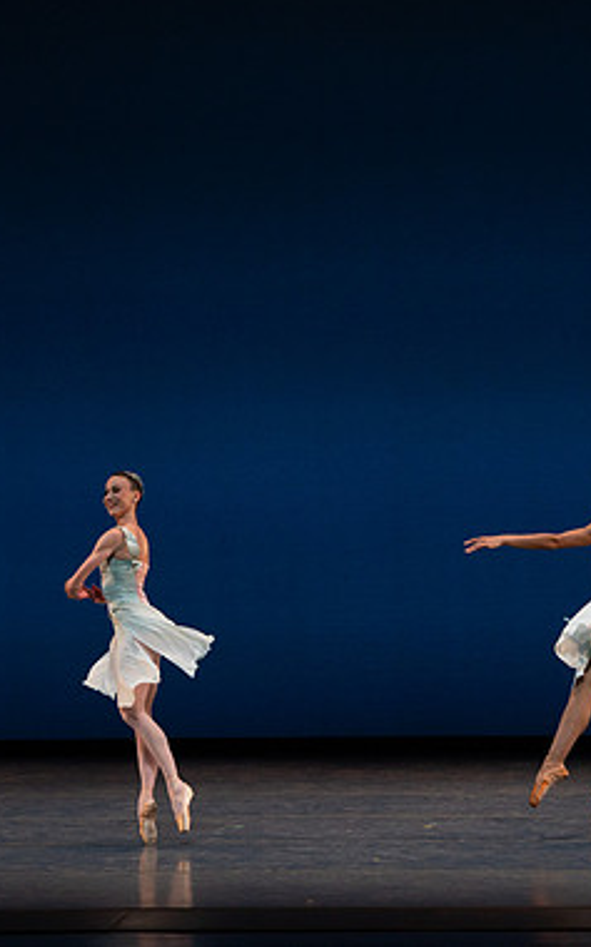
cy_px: 467
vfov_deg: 10.1
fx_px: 5343
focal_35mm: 207
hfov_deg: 6.3
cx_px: 329
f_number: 8
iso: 3200
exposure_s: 1/500
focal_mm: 133
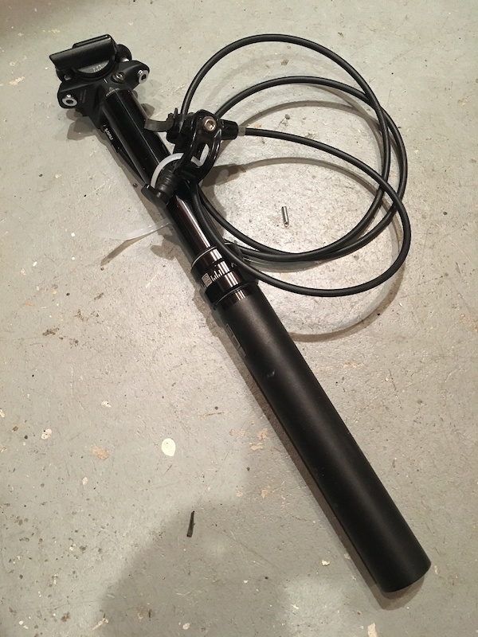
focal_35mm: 29
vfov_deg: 61.7
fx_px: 534
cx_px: 239
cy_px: 318
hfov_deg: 48.2
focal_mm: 4.15
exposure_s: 1/30
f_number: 2.2
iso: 200
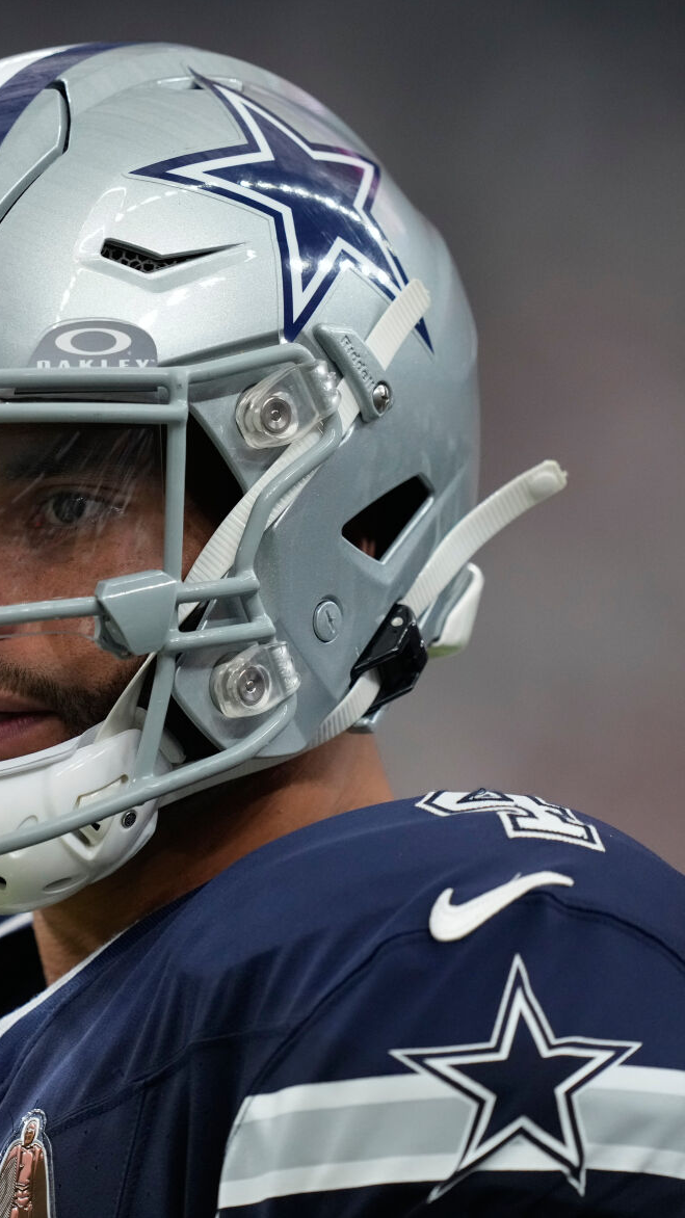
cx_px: 146
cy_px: 608
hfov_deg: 1.9
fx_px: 20349
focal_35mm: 630
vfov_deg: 3.4
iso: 3200
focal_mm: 400
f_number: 2.8
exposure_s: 1/2500
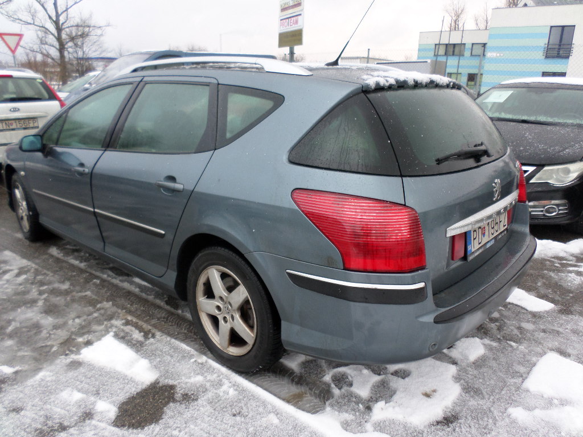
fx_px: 421
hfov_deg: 69.4
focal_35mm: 25
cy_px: 218
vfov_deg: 54.9
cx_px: 292
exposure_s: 1/30
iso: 100
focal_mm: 4.5
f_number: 2.5
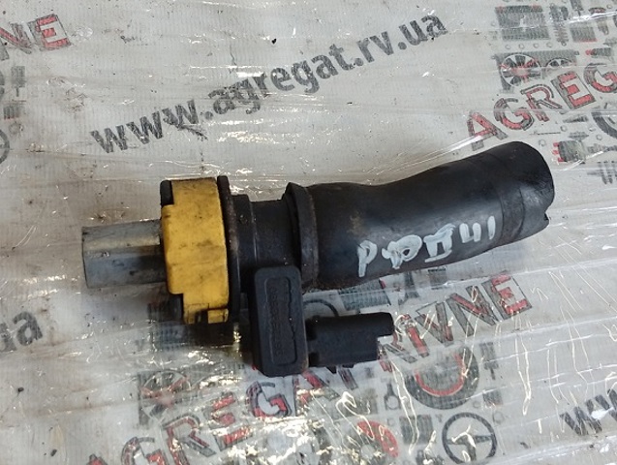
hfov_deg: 36.8
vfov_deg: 28.1
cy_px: 232
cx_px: 308
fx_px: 928
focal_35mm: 52
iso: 138
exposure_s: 1/50
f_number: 1.8
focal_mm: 3.96
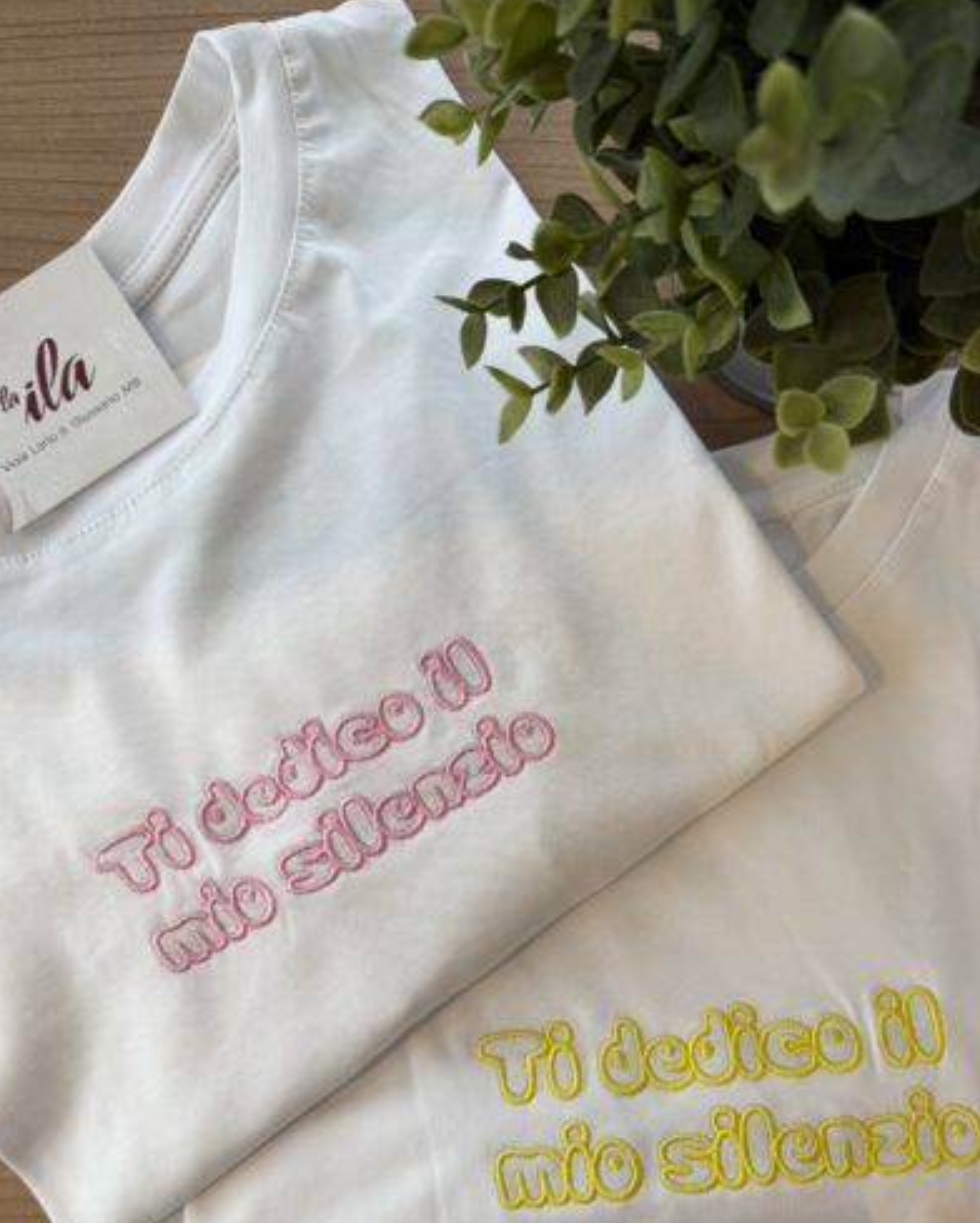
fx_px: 1159
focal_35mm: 32
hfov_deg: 45.7
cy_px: 828
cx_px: 564
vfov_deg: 54.4
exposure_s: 1/121
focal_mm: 6.76
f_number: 1.78
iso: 80
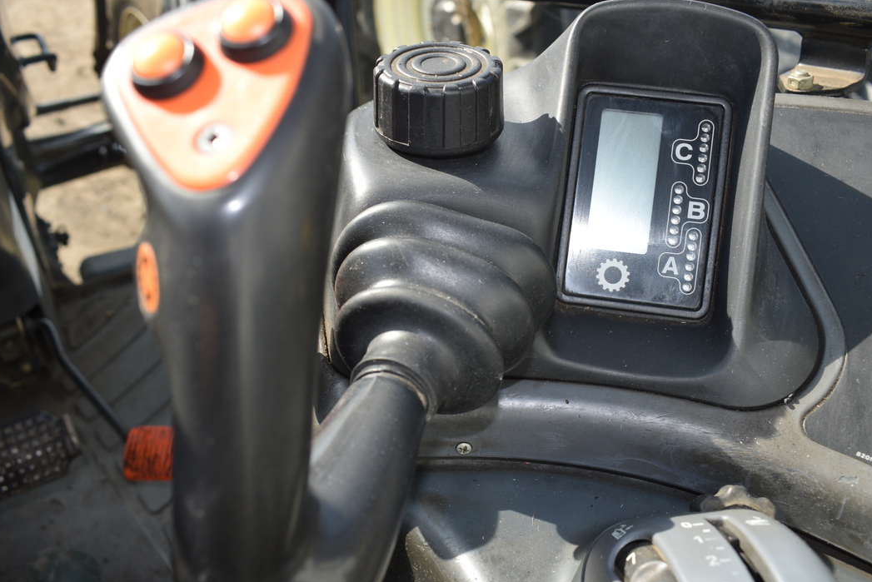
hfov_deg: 57.2
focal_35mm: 33
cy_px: 294
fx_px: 800
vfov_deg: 40.0
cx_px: 440
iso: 140
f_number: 5
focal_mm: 18
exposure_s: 1/200
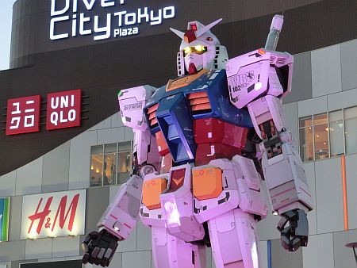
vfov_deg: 16.1
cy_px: 134
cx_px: 178
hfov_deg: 21.3
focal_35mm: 92
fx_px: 949
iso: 640
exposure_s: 1/60
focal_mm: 16.3
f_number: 4.2
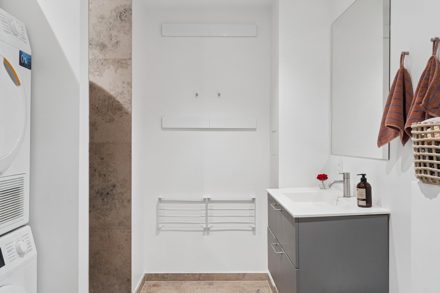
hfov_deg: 70.4
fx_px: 312
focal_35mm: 26
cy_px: 146
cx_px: 220
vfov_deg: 50.4
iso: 200
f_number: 8
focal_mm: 17
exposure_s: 1/10
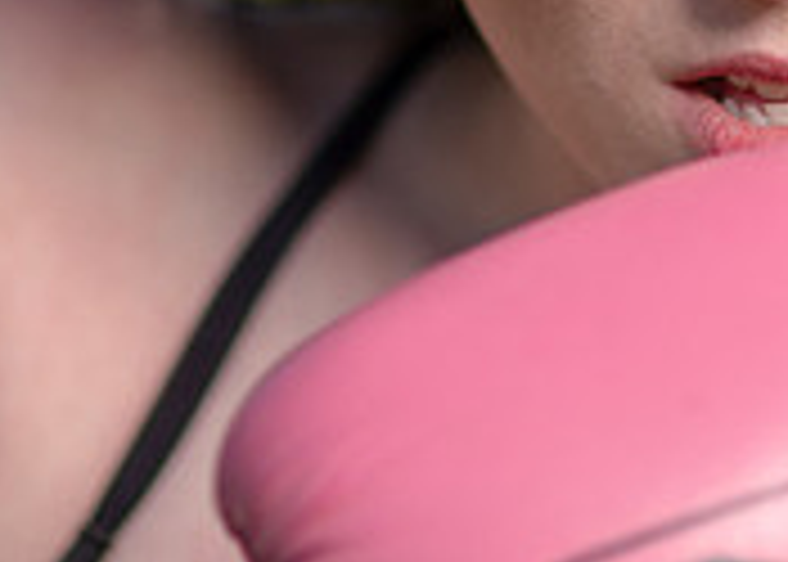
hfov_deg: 4.5
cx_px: 872
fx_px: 9914
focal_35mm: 443
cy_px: -265
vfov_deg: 3.2
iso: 100
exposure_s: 1/4000
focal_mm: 85
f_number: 1.4
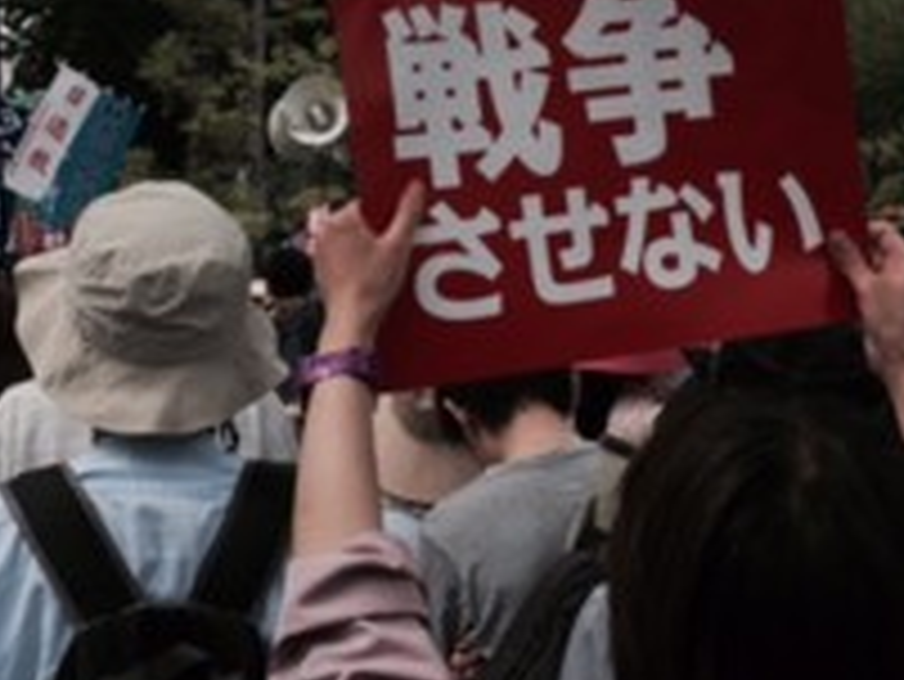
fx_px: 1698
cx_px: 418
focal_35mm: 65
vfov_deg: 22.3
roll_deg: +0.7
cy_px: 135
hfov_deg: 29.8
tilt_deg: +10.5
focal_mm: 4.15
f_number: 2.2
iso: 32
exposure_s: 1/1464
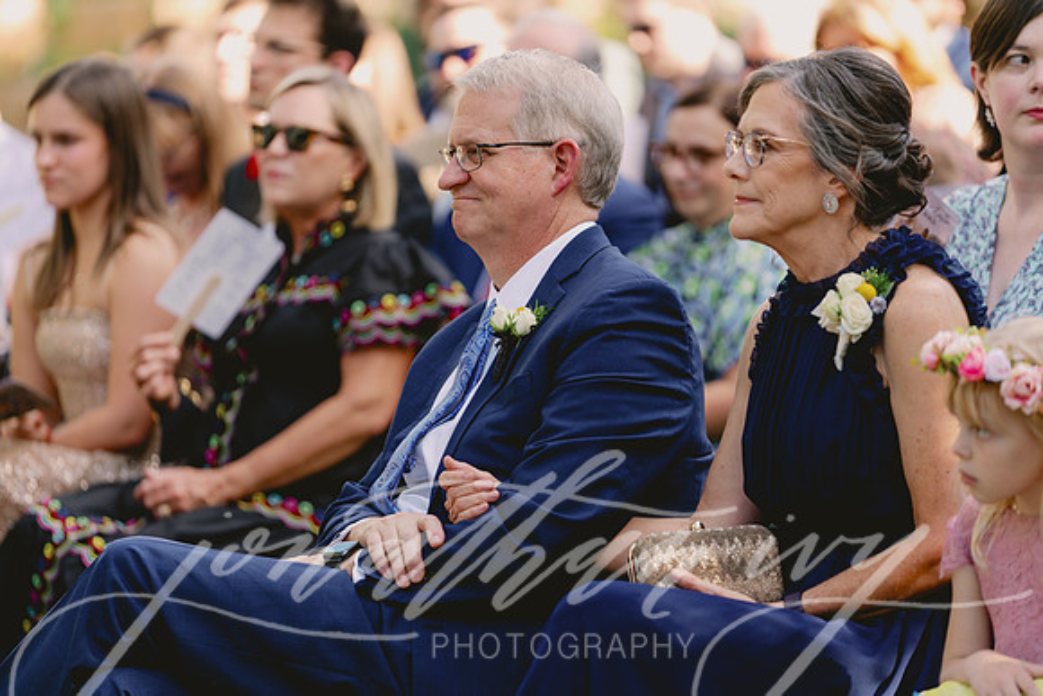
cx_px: 522
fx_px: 5796
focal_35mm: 200
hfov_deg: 10.3
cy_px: 348
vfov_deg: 6.9
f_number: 2.8
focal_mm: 200
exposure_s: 1/320
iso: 200
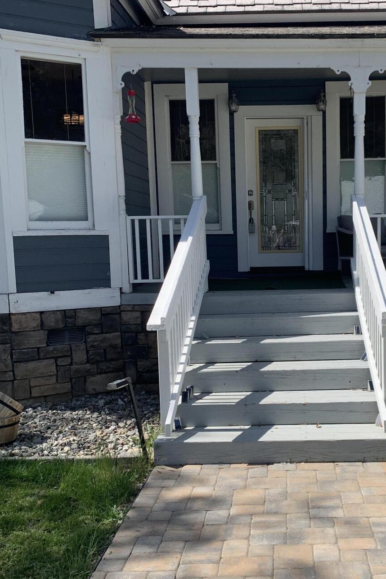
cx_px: 296
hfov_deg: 31.2
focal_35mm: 42
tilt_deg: -7.1
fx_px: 676
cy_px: 312
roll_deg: +1.1
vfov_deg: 46.4
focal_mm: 4.25
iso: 25
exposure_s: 1/1689
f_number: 1.8
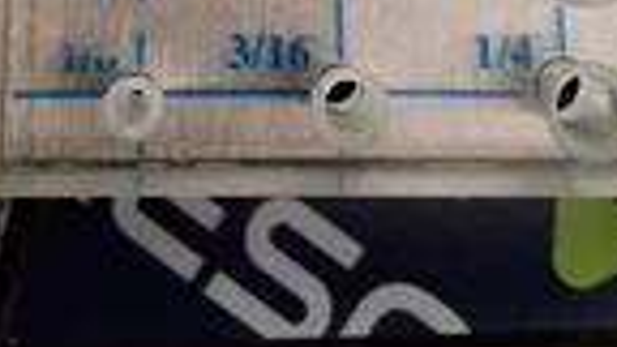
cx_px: 261
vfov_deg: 12.3
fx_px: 1391
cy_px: -381
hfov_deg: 25.0
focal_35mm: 85
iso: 200
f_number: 1.9
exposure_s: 1/24
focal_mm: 2.91
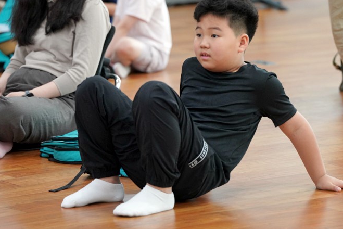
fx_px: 2602
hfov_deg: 7.5
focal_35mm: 273
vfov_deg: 5.0
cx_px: 189
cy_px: 100
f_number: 4
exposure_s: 1/250
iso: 3200
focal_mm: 200
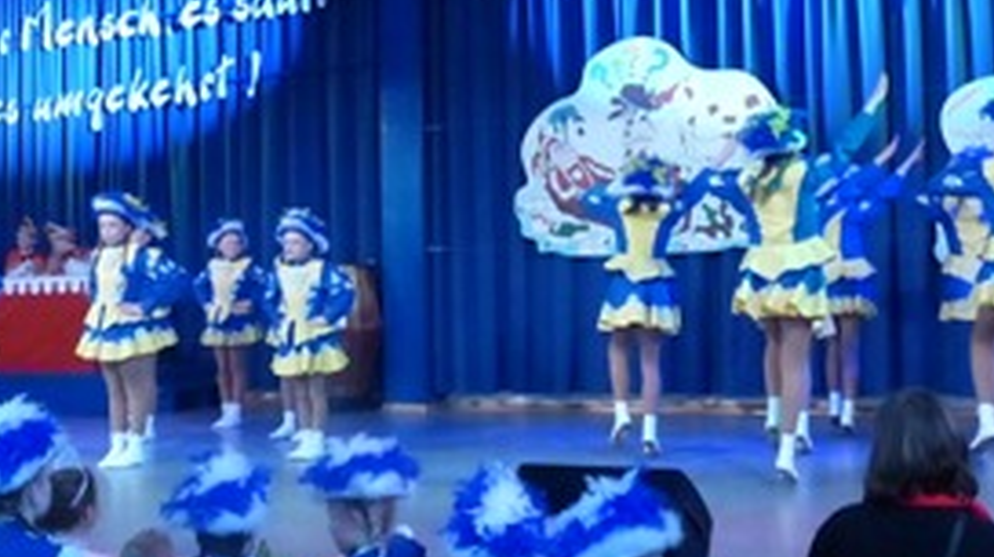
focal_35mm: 47
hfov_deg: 43.8
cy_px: 273
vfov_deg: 25.4
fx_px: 1238
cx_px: 513
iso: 1600
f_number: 4
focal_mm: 5.4
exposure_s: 1/160
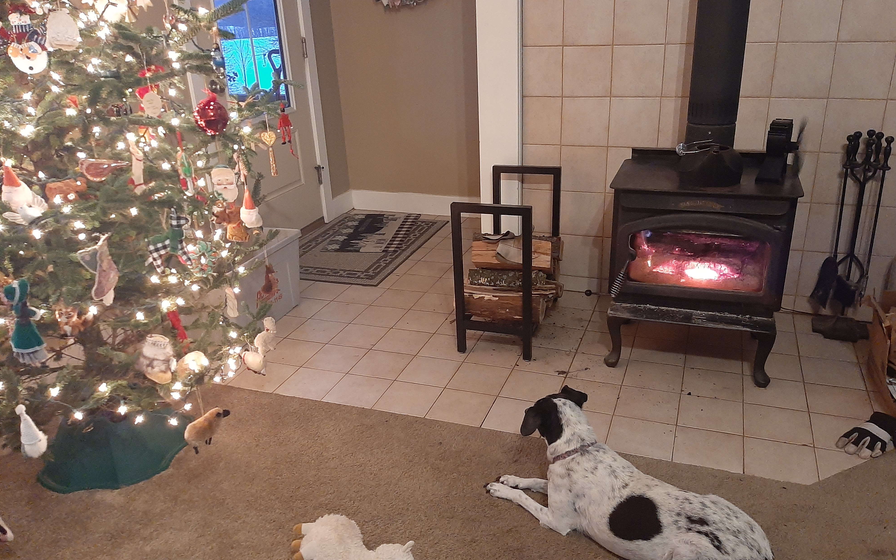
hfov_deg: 66.5
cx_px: 454
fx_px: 684
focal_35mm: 28
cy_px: 296
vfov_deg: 44.5
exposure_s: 1/20
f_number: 1.7
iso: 400
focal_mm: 3.93
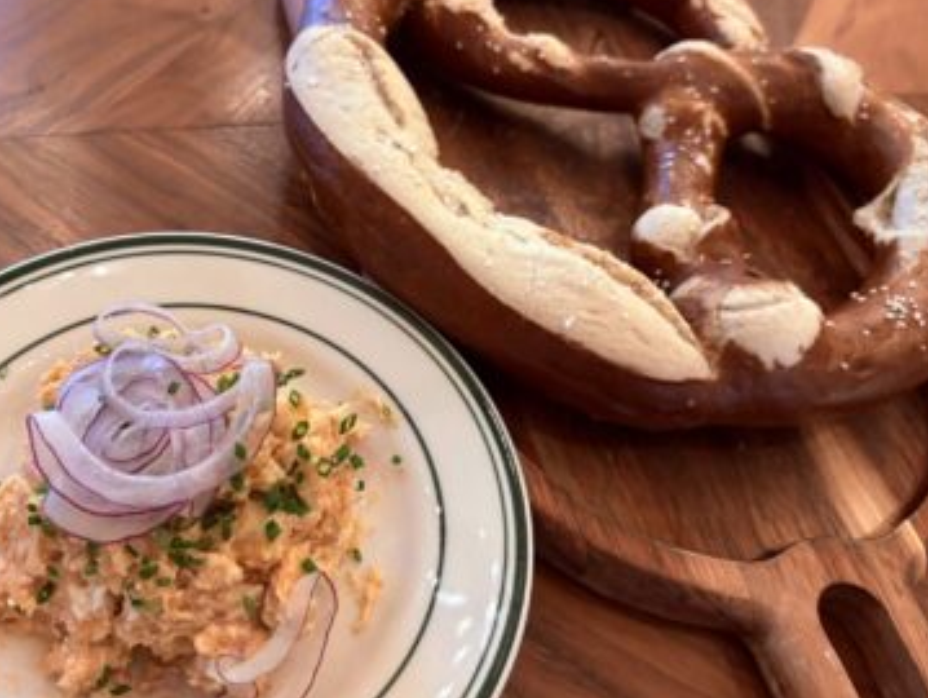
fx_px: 912
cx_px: 408
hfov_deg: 53.8
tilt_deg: -51.5
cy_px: 332
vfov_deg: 41.8
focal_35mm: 34
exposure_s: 1/60
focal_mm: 5.96
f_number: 1.6
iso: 320
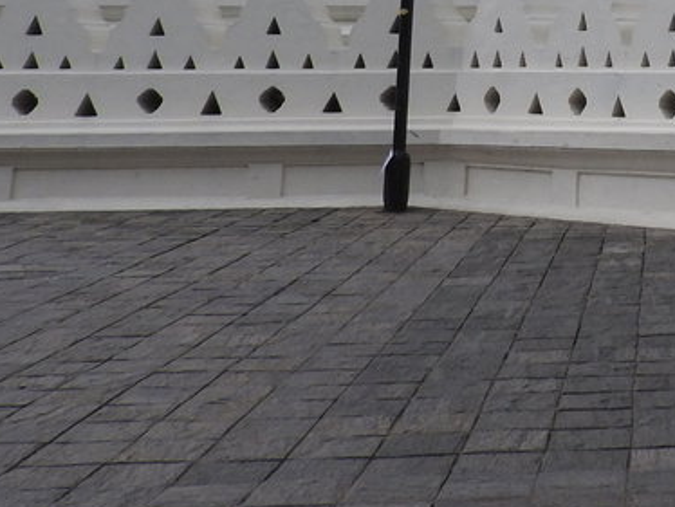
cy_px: -217
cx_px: 843
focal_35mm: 77
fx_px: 1502
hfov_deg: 22.9
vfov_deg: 17.5
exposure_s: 1/1250
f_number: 3.3
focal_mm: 4.3
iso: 100
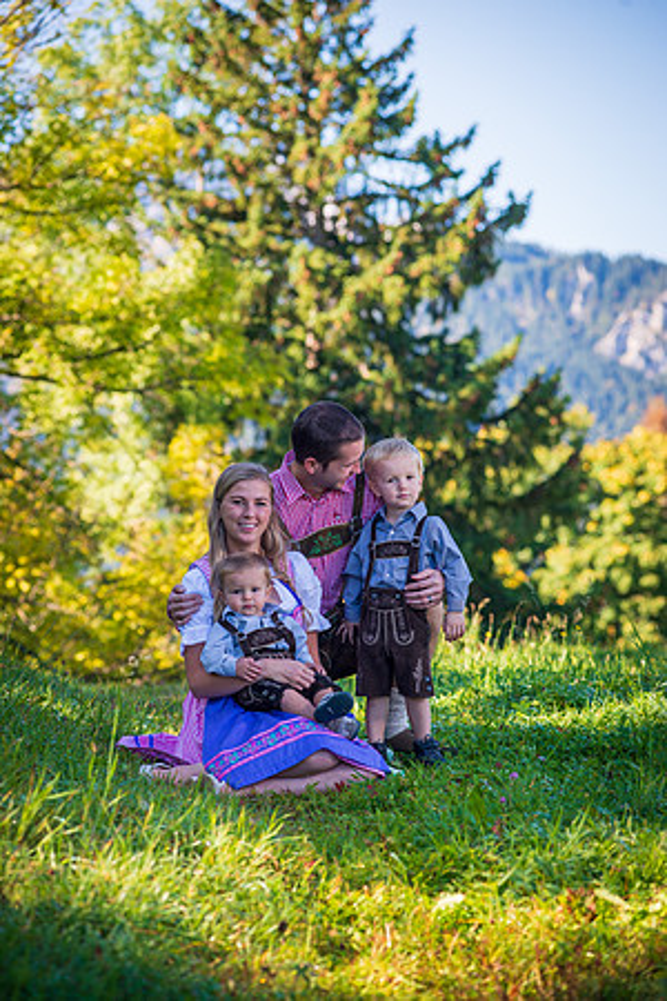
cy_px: 500
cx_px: 334
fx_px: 3474
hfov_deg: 11.0
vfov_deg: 16.4
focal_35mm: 125
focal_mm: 125
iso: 100
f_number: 4.5
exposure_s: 1/250
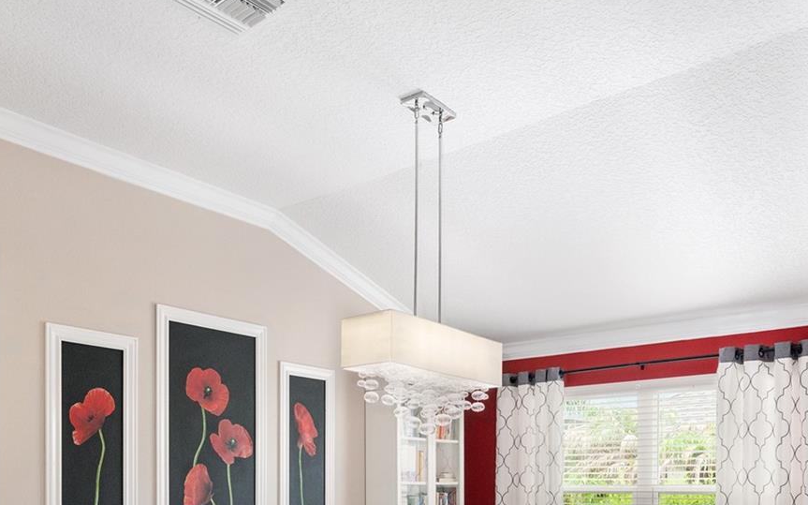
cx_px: 426
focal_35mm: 34
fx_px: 749
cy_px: 487
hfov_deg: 56.7
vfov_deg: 34.4
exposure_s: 1/15
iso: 400
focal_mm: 18
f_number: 8
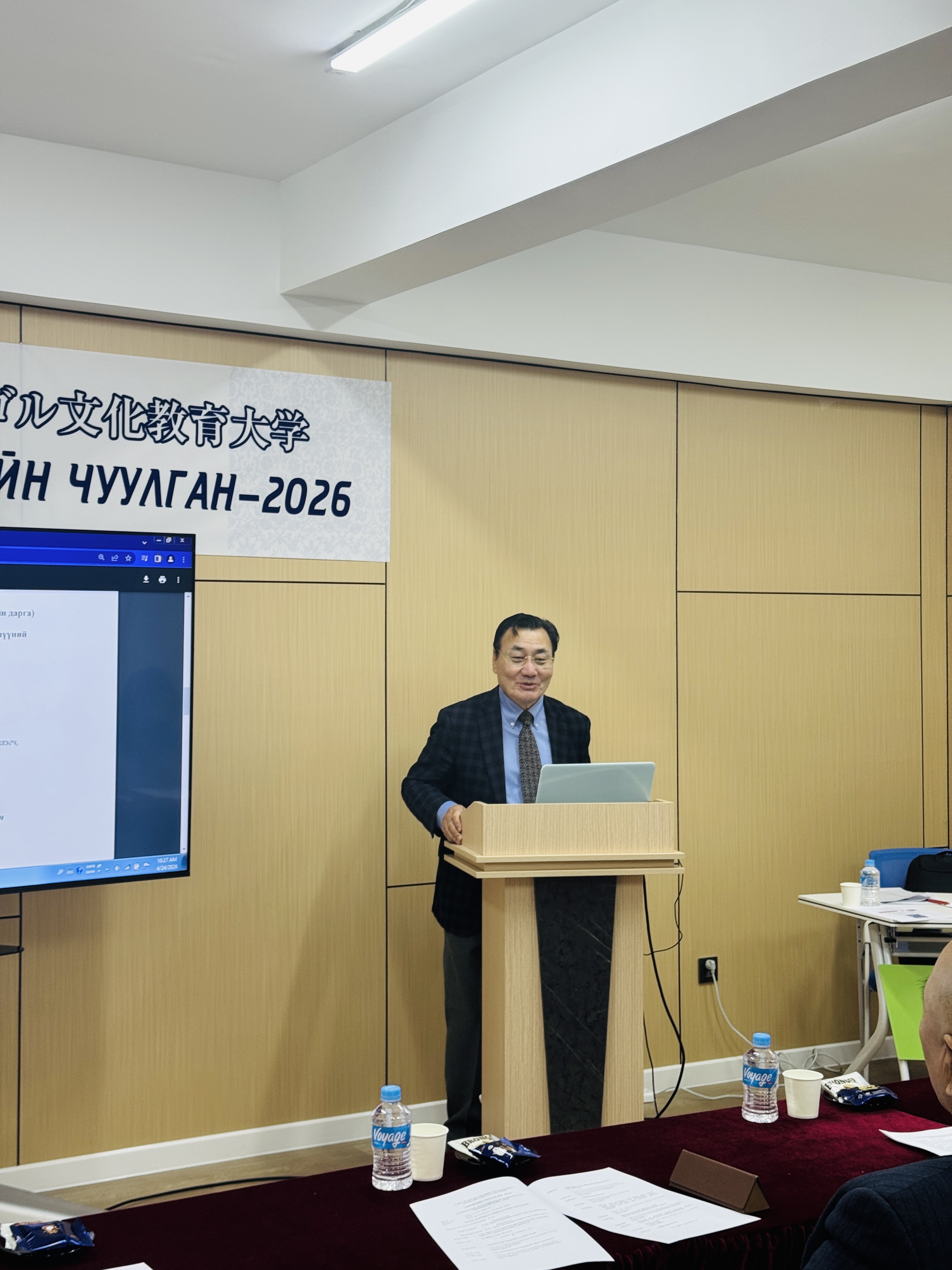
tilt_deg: +1.3
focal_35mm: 48
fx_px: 1760
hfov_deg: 30.3
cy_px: 635
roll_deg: -0.6
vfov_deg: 39.7
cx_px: 476
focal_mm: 6.76
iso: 64
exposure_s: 1/100
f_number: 1.78
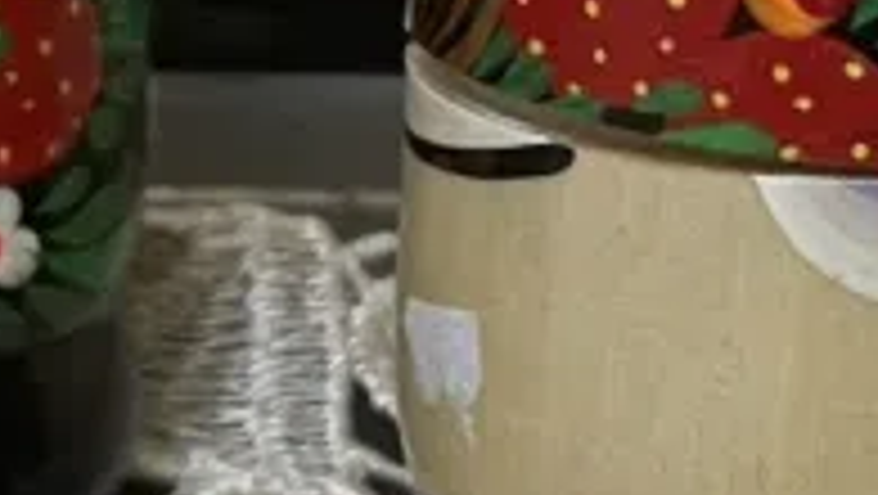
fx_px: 2167
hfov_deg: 21.2
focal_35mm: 93
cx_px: -198
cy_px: -176
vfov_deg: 12.6
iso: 160
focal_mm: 4.2
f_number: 1.6
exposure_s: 1/50
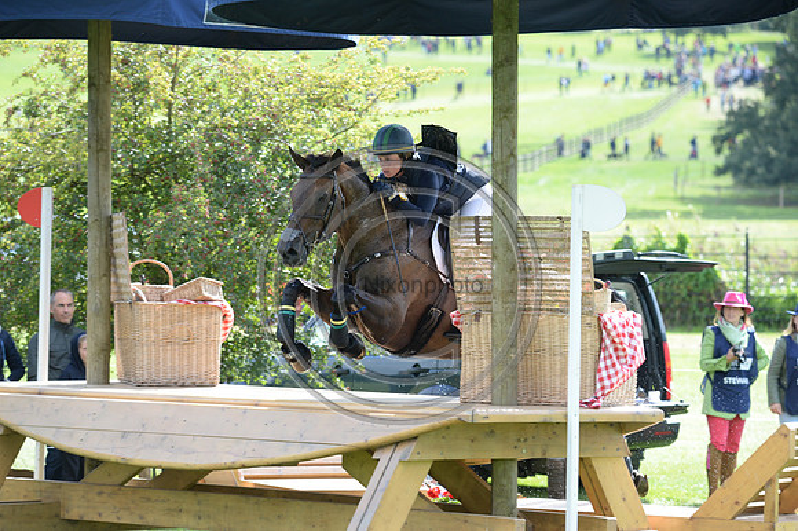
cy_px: 266
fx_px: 4320
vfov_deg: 7.0
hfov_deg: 10.6
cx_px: 399
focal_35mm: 195
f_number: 5.6
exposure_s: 1/800
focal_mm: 195
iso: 800
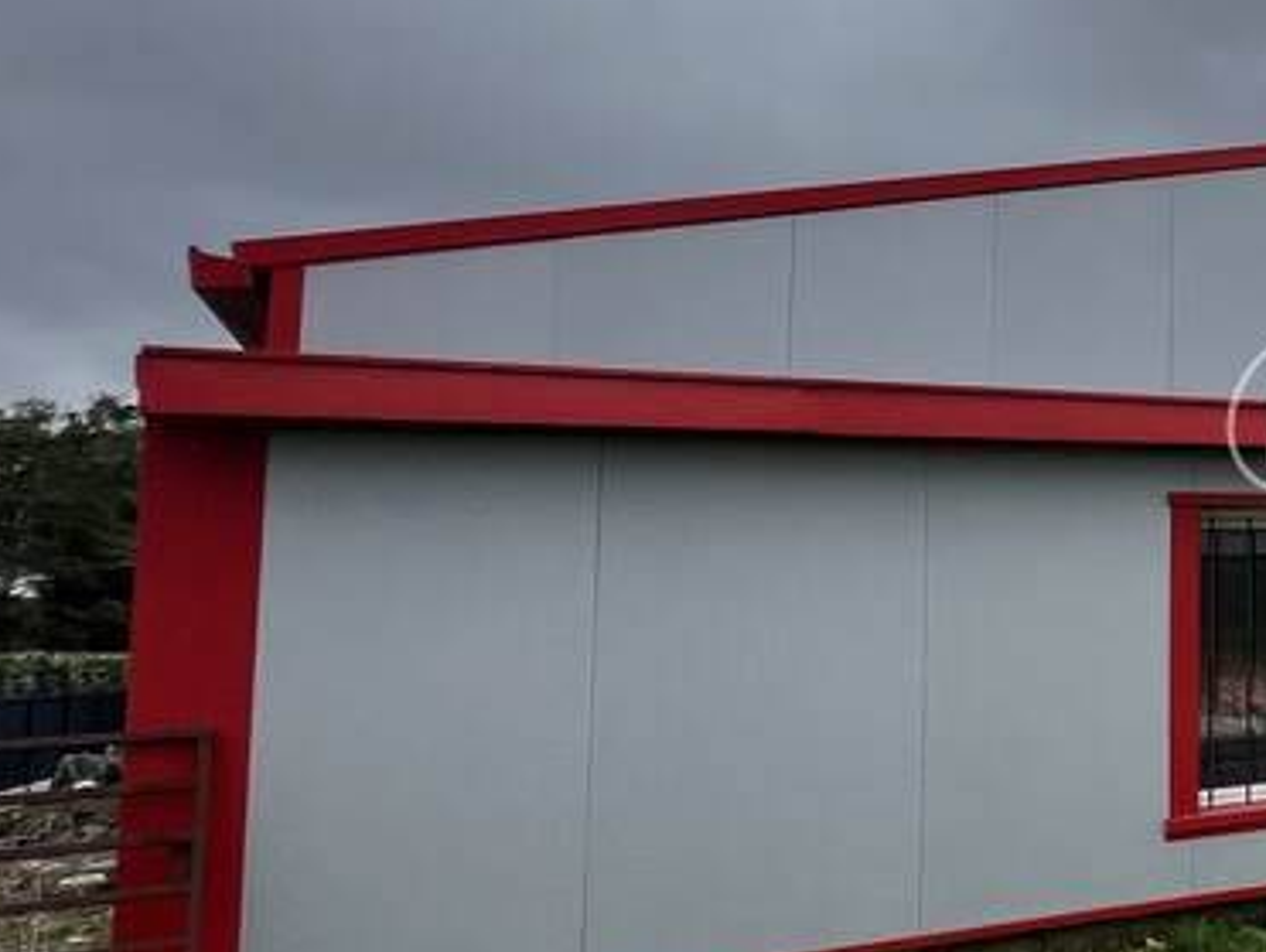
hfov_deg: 28.0
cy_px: 444
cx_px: 1938
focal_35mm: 42
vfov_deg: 34.4
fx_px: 1538
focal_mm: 1.57
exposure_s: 1/797
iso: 32
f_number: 1.8
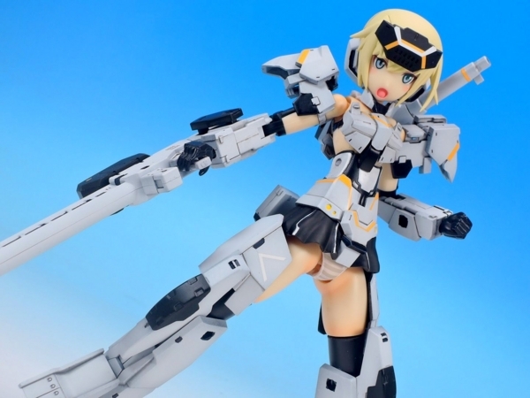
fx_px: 1026
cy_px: 199
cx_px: 265
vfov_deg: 21.9
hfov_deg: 29.0
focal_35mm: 67
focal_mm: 14.3
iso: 80
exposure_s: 1/1.6
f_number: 7.1
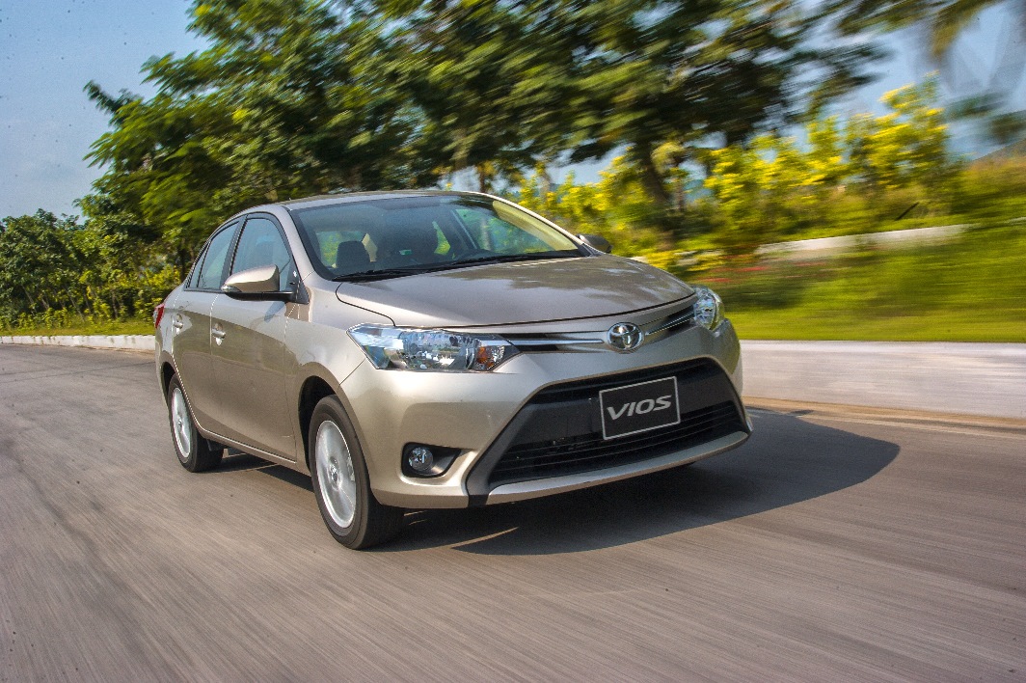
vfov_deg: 35.0
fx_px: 1082
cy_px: 342
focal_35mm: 38
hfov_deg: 50.7
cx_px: 513
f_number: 22
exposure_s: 1/40
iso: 125
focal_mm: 38
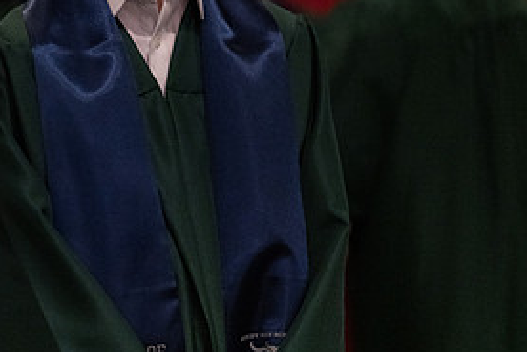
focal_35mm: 105
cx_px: 109
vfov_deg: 12.9
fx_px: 1537
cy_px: 14
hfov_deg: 19.3
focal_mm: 50
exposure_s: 1/400
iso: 2500
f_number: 1.2
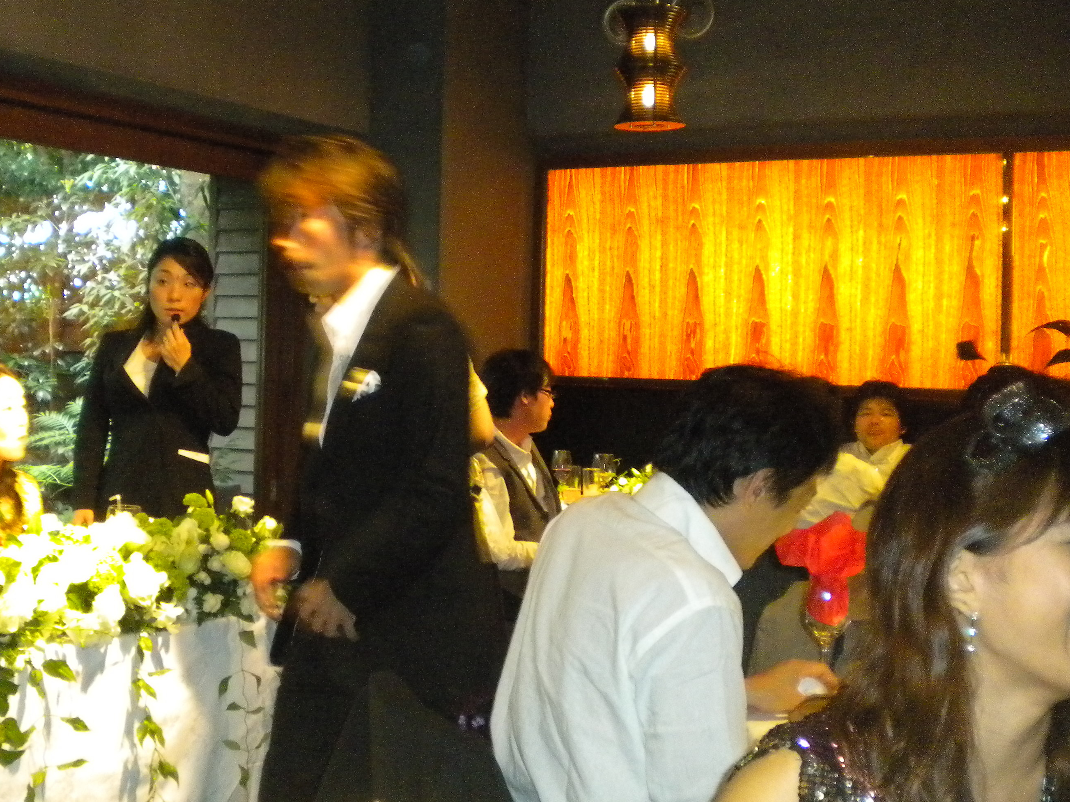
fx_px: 1514
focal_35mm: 49
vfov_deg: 29.7
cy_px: 378
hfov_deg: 38.5
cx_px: 364
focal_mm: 6.3
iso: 800
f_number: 3.1
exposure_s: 1/42.8
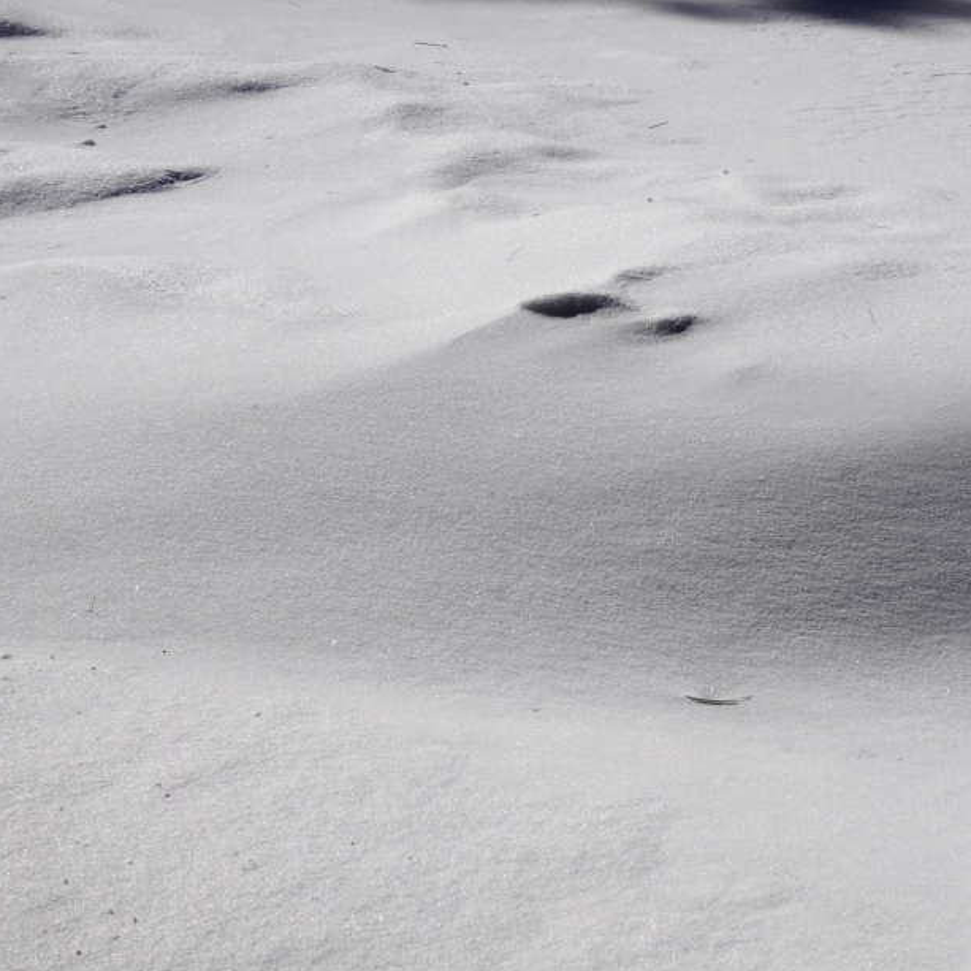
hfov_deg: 23.6
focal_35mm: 73
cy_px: 451
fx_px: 2307
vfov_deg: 23.8
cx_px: 674
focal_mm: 35
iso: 100
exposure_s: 1/320
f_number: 13
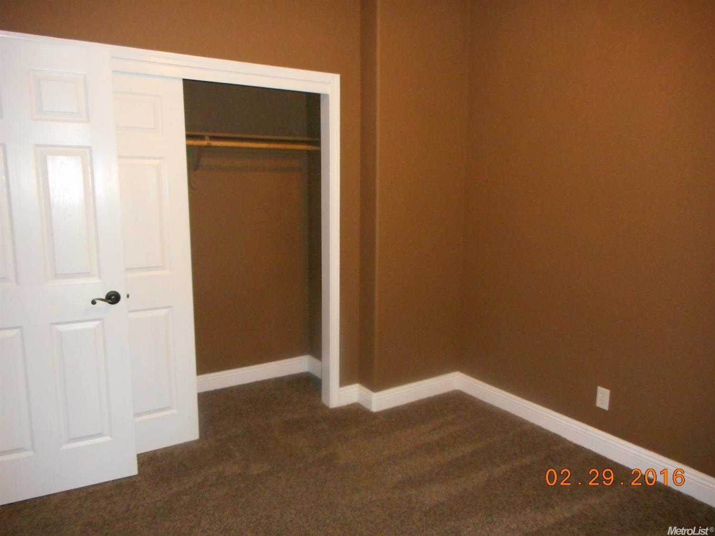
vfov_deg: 54.9
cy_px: 268
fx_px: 516
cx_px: 358
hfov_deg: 69.4
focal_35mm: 25
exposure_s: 1/25
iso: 640
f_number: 3.7
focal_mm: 4.5
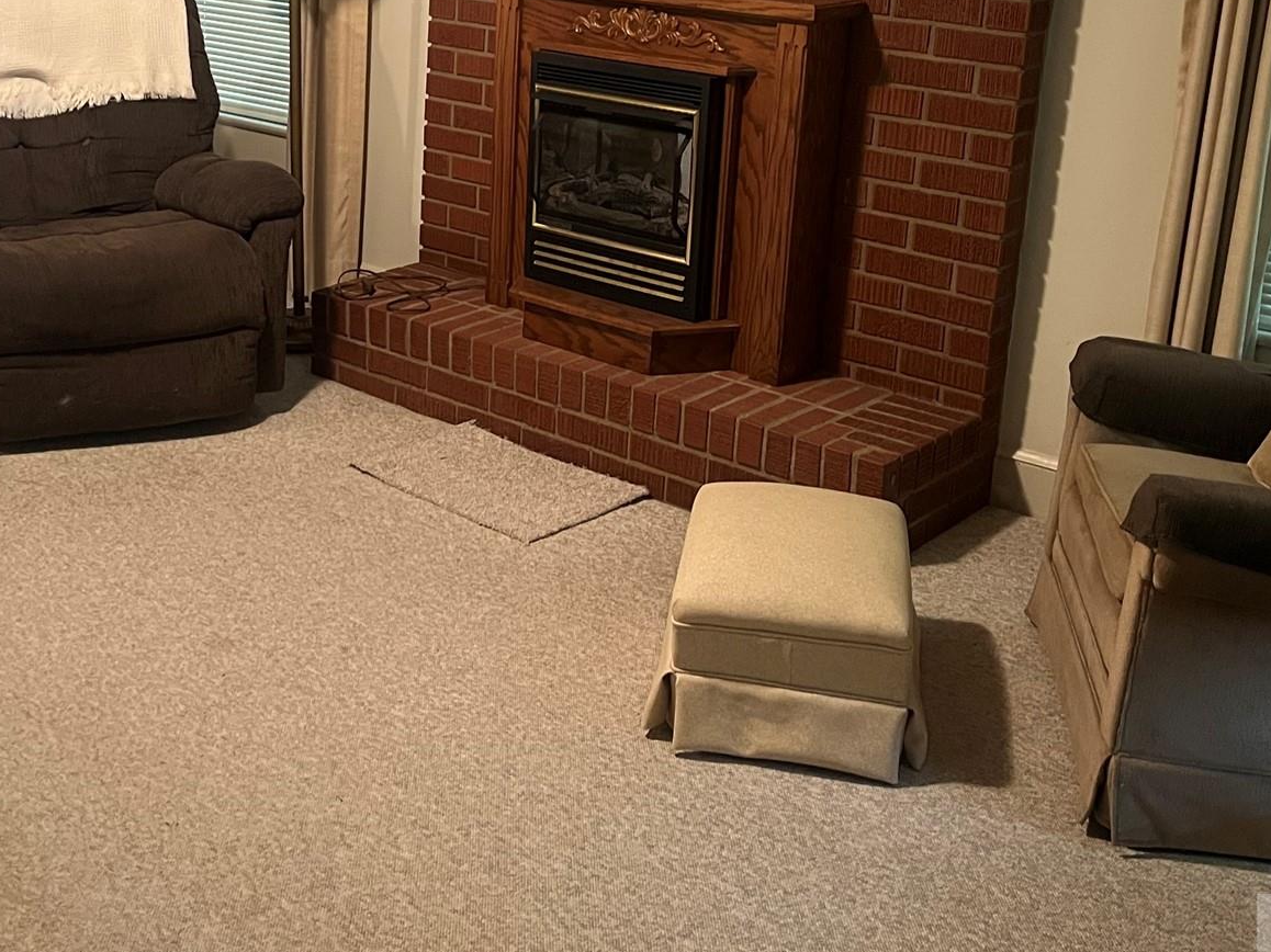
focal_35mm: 46
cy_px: 267
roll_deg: -2.2
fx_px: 1689
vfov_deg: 31.1
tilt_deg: -13.7
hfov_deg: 41.0
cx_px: 483
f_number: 1.5
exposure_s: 1/40
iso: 500
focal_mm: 5.7
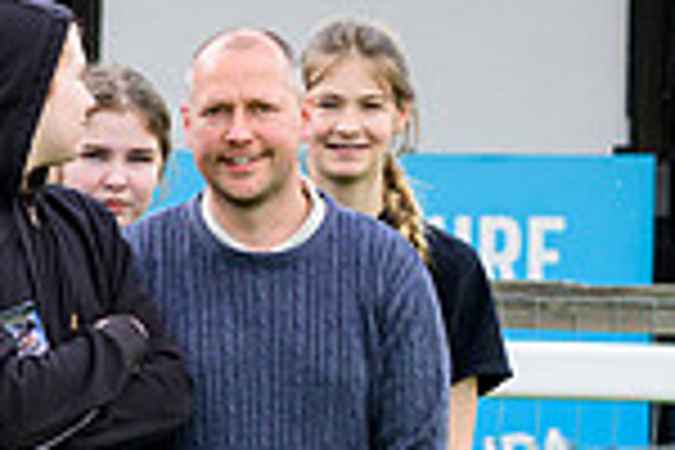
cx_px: -554
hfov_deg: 5.2
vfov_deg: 3.5
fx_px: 7256
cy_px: 574
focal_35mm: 387
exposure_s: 1/1250
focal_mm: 100
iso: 800
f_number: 5
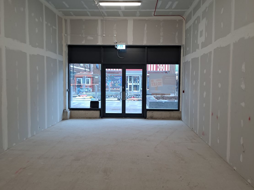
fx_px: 183
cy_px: 95
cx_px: 127
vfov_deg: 54.9
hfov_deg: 69.4
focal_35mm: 25
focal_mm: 4.65
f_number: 1.8
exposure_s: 1/50
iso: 80
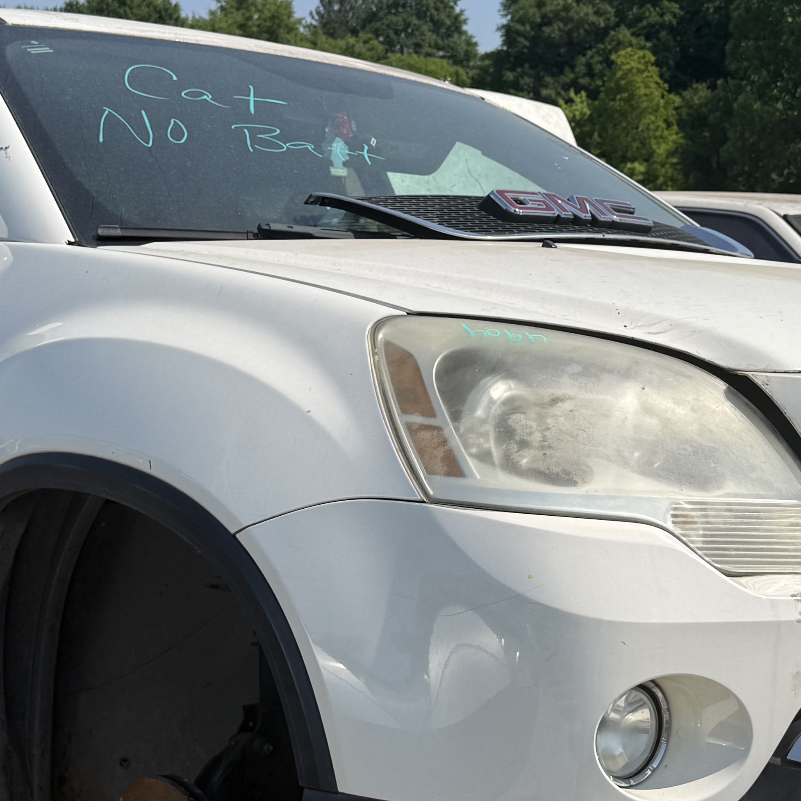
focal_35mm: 62
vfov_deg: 27.6
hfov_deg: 27.7
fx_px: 1623
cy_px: 521
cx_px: 422
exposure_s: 1/6711
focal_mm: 6.76
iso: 80
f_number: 1.78
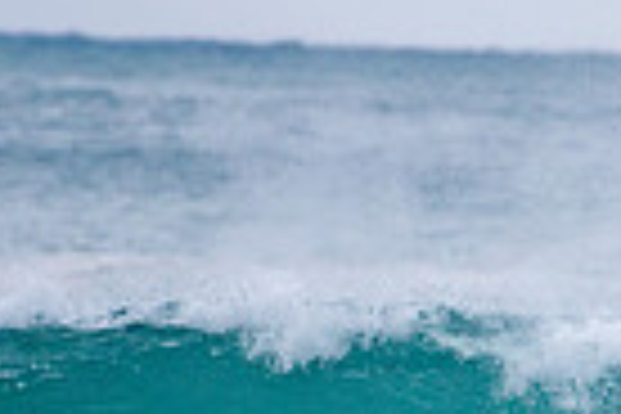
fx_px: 36188
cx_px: 657
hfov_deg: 1.0
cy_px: 569
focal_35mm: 2098
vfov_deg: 0.7
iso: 720
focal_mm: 500
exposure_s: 1/1250
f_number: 5.6
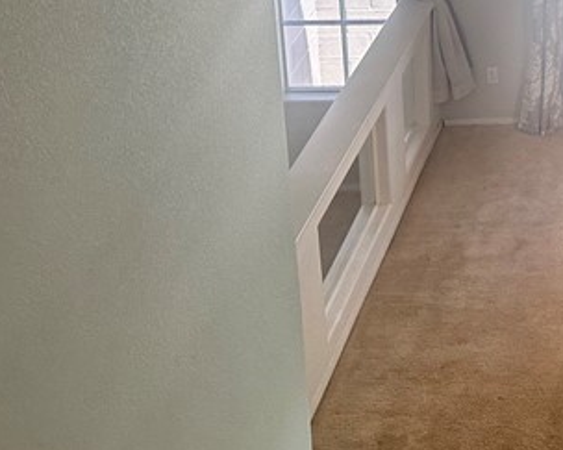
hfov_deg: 21.0
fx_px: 1316
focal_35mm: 79
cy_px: -165
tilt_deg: -14.6
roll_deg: -1.3
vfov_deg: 17.9
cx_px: 809
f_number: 1.78
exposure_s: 1/120
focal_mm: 6.86
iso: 160
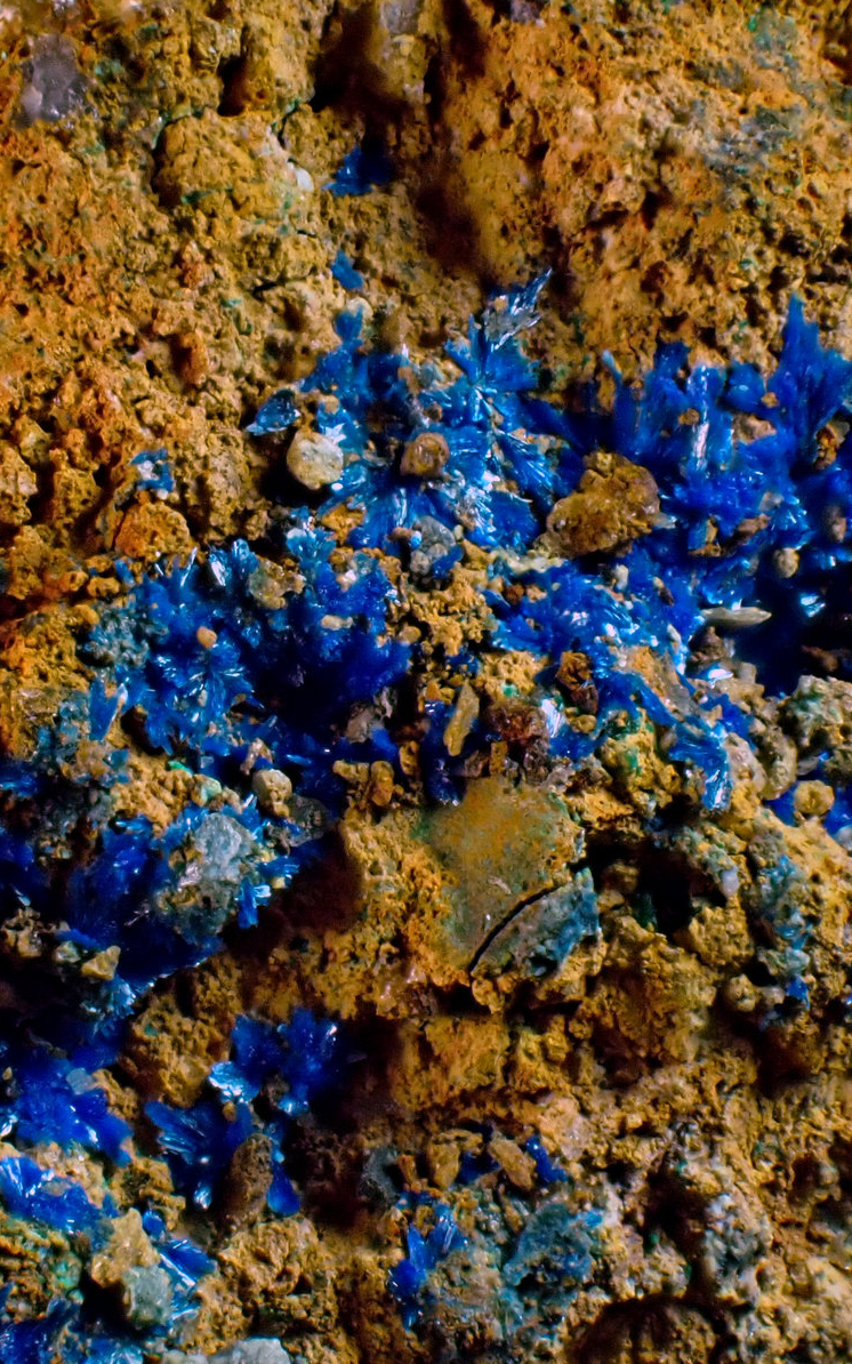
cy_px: 681
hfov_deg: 9.2
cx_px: 268
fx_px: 5277
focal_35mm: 142
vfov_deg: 14.7
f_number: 6.3
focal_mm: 18
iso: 800
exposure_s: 1/400
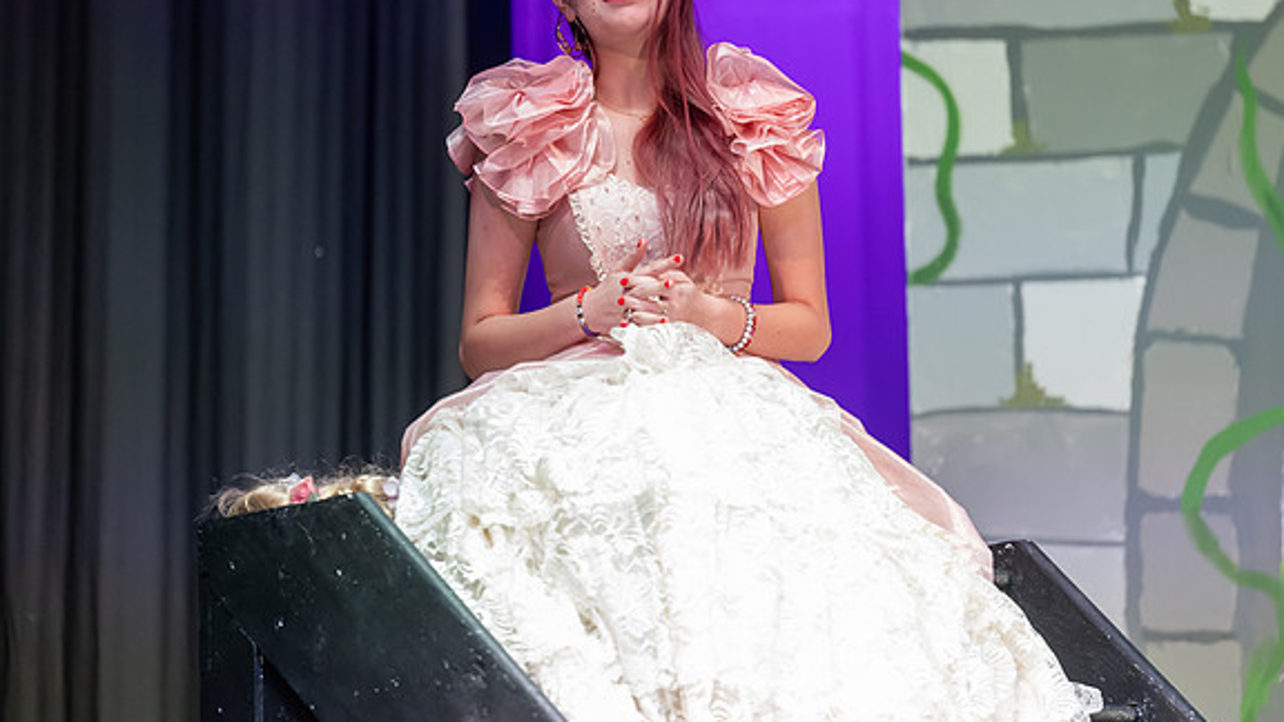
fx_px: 8988
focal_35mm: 264
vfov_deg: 4.6
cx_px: 620
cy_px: 240
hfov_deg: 8.2
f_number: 2.8
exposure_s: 1/250
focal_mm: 200
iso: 2200
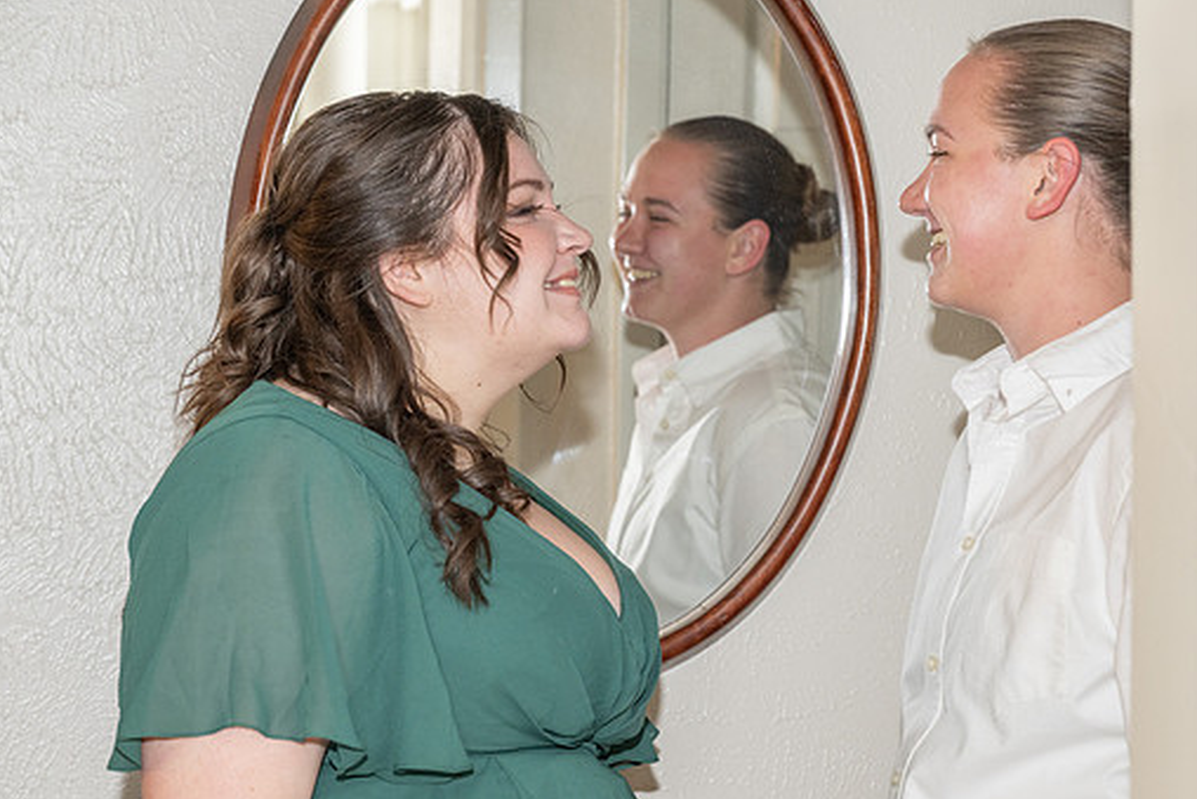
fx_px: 3426
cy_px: 412
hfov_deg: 19.8
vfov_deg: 13.3
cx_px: 627
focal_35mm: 103
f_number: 5.6
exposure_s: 1/80
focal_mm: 87
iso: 800
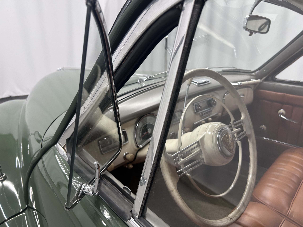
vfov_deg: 53.1
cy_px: 114
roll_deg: -0.9
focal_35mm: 26
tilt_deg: -18.5
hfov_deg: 67.3
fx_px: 228
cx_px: 152
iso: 100
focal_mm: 5.7
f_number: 1.5
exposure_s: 1/100
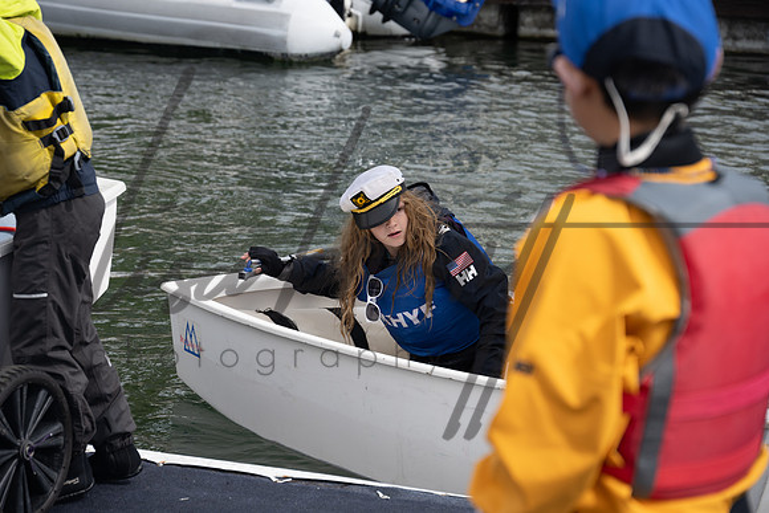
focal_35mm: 120
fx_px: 2564
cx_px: 384
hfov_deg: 17.1
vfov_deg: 11.4
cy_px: 256
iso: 160
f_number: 6.3
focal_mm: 120
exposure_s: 1/500
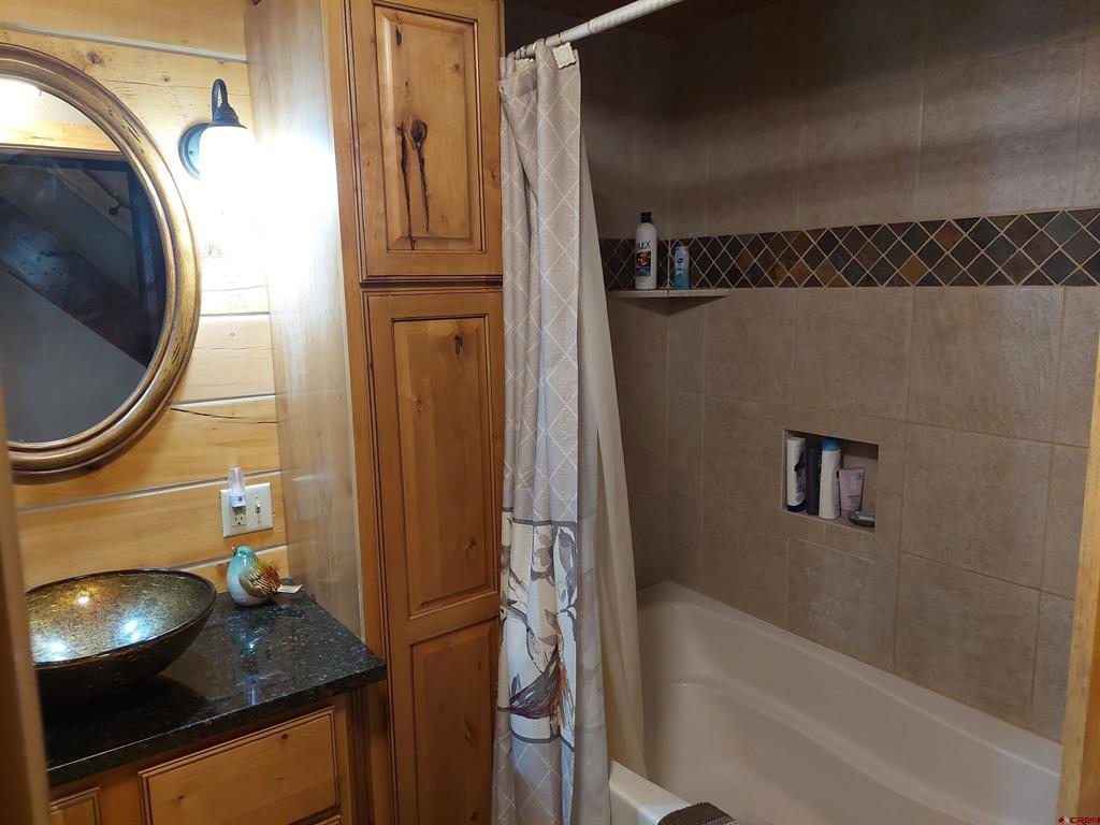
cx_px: 550
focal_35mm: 24
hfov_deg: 71.6
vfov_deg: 56.8
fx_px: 763
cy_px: 412
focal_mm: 5.23
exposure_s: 1/60
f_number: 1.8
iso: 320
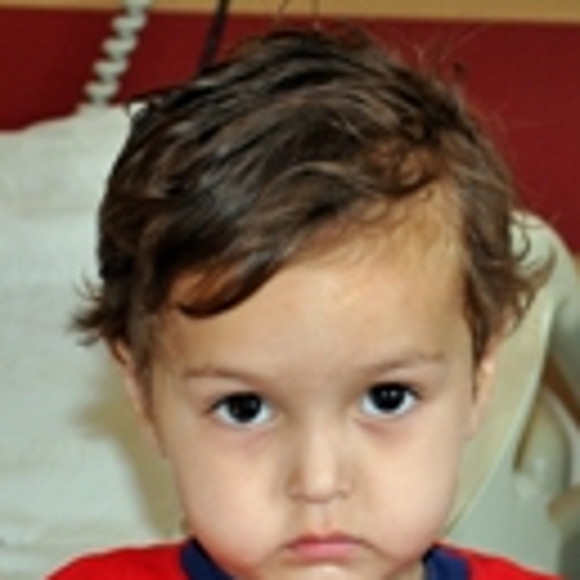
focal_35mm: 150
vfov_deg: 11.5
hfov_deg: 11.6
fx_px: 2843
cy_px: 616
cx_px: 270
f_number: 4.2
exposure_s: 1/60
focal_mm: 34
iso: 800
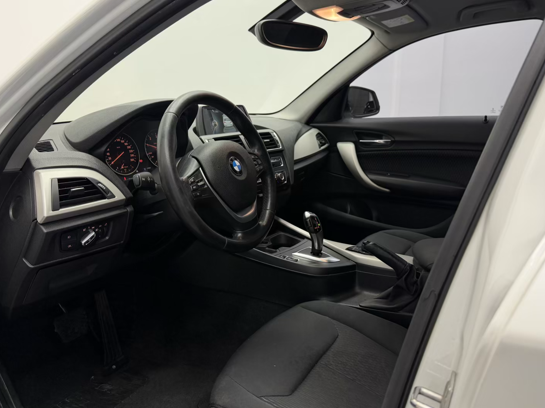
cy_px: 172
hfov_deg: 61.7
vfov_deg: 48.0
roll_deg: -0.4
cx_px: 263
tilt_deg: -10.6
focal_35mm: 29
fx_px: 457
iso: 160
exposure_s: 1/100
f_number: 1.78
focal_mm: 6.76
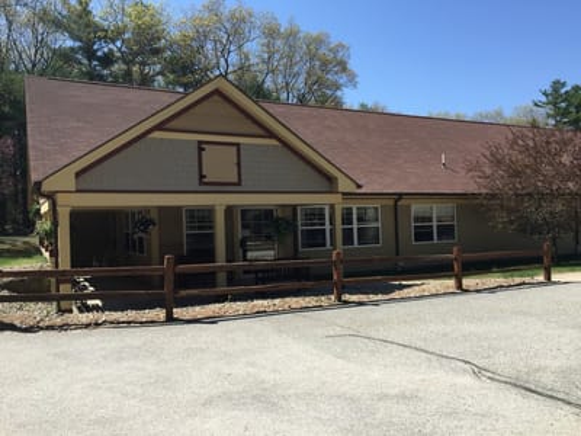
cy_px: 218
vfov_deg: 48.2
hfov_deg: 61.7
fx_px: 487
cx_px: 290
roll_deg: +1.1
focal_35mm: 29
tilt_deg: +2.0
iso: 32
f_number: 2.2
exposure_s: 1/1276
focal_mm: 4.15
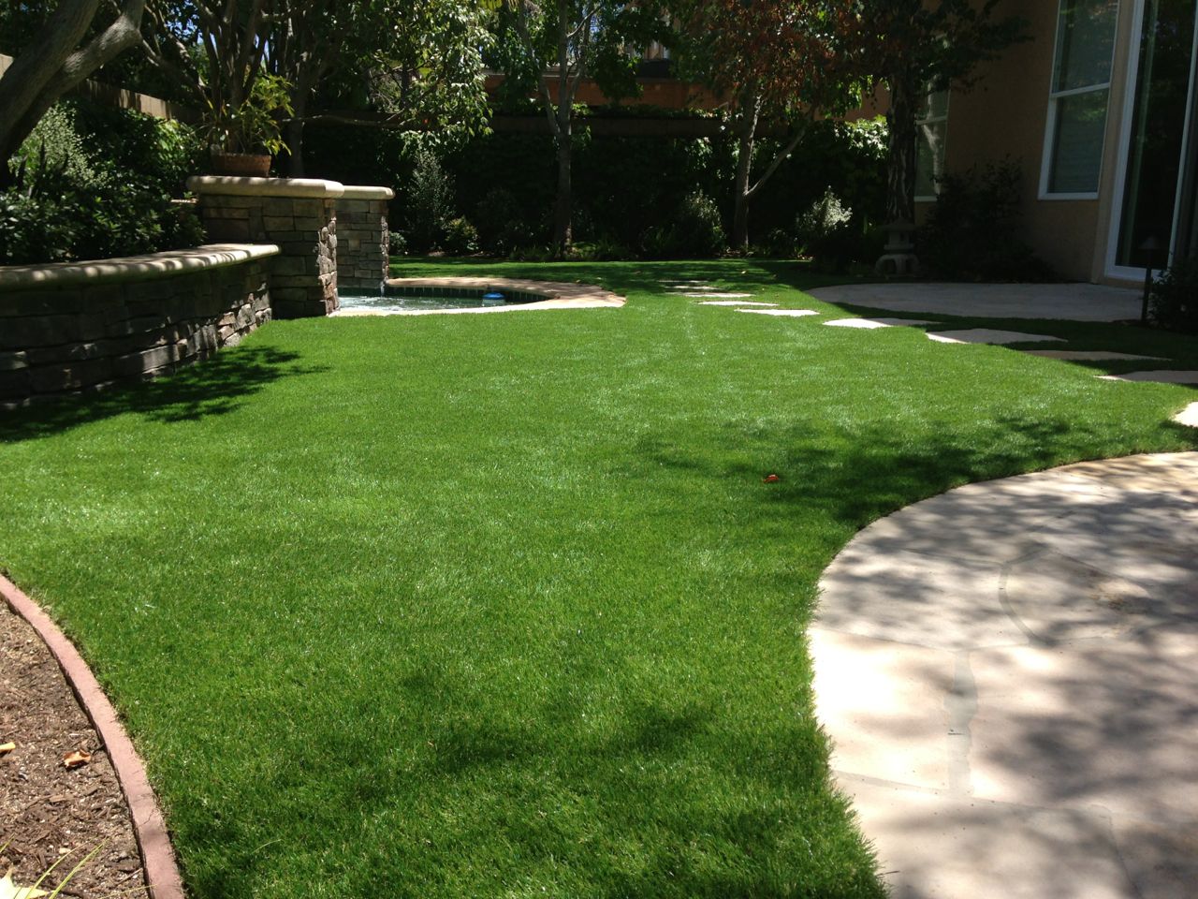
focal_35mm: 33
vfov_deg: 42.9
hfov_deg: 55.4
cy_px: 450
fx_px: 1142
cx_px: 599
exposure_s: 1/797
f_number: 2.4
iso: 50
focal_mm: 4.13
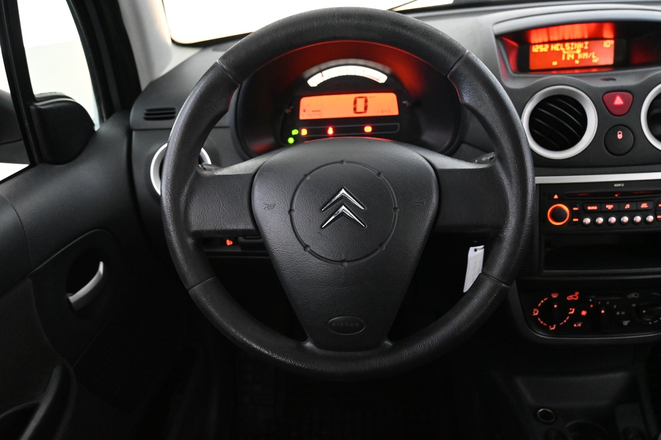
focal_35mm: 31
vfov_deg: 42.6
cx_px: 330
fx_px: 565
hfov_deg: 60.7
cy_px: 220
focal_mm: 20.5
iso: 5000
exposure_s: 1/30
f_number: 3.8
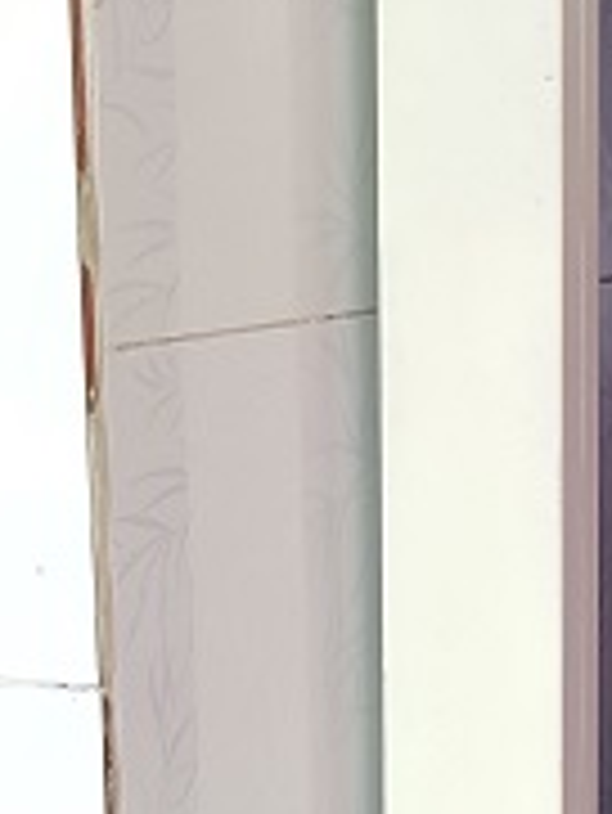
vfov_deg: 13.2
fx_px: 3508
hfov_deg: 9.3
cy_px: 634
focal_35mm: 149
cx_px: 1215
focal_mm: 4.75
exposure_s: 1/162
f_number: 1.65
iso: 100
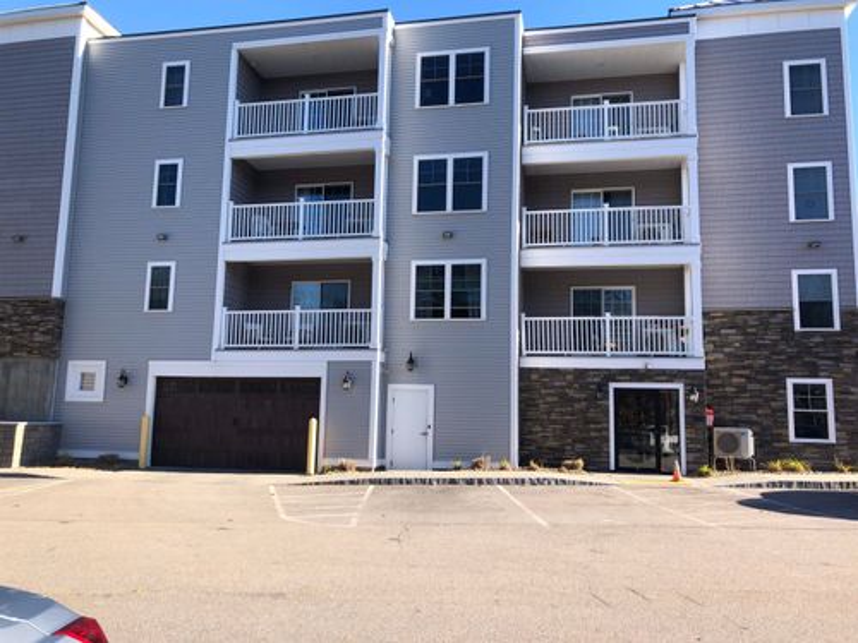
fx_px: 694
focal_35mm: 28
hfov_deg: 63.4
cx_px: 429
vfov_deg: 49.7
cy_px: 322
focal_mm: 3.99
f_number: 1.8
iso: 20
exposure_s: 1/714
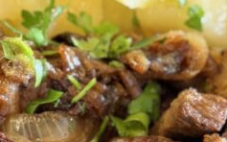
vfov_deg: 12.7
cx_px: 67
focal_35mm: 103
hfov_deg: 20.1
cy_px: 79
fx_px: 637
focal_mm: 6.76
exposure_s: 1/40
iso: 250
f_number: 1.78
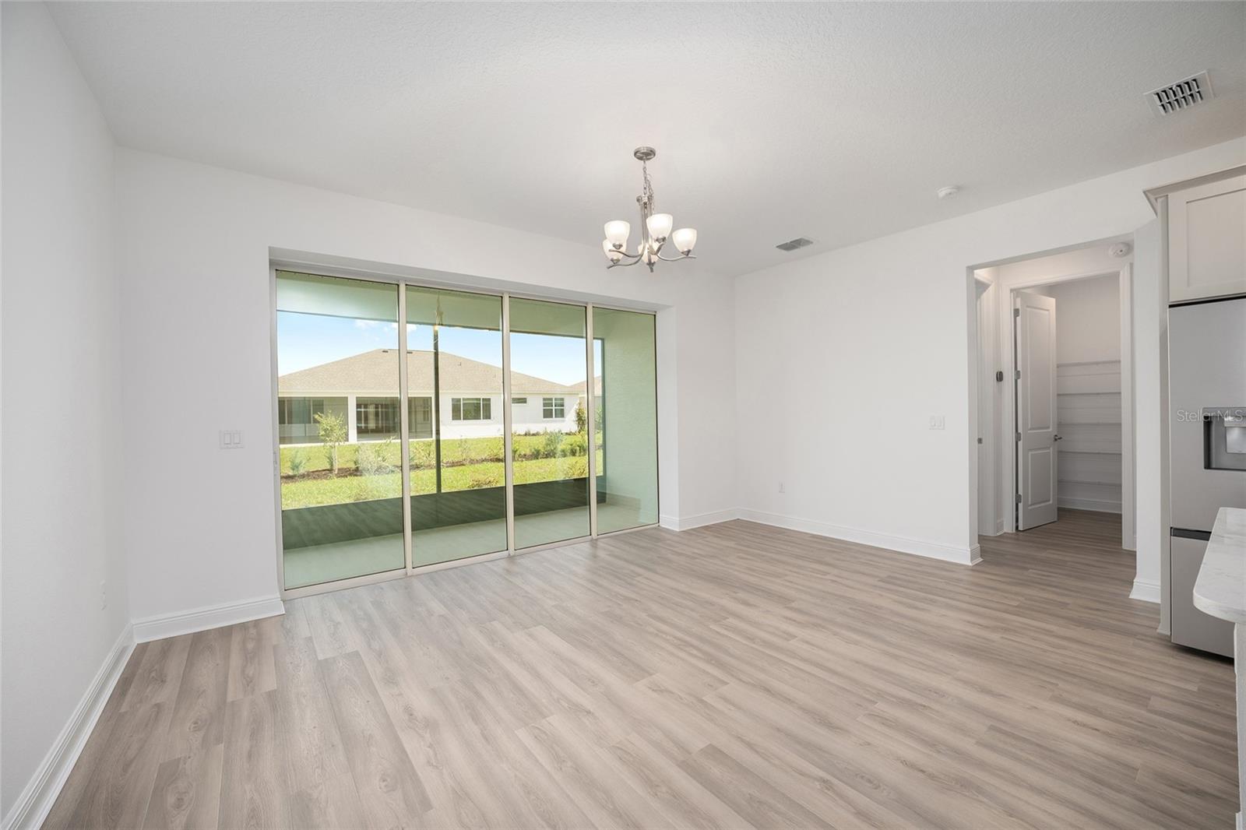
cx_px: 623
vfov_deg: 81.2
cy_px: 415
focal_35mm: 14
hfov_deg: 104.3
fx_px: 484
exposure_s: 1/20
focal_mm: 14
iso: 320
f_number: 7.1
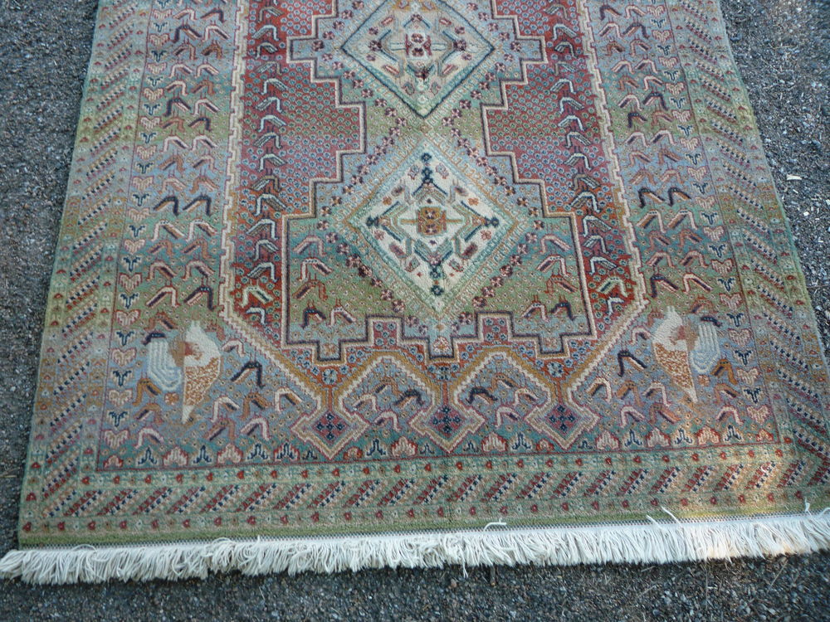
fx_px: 719
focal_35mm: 30
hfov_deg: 60.0
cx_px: 415
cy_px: 311
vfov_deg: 46.8
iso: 100
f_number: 3.3
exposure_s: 1/40
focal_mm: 5.2
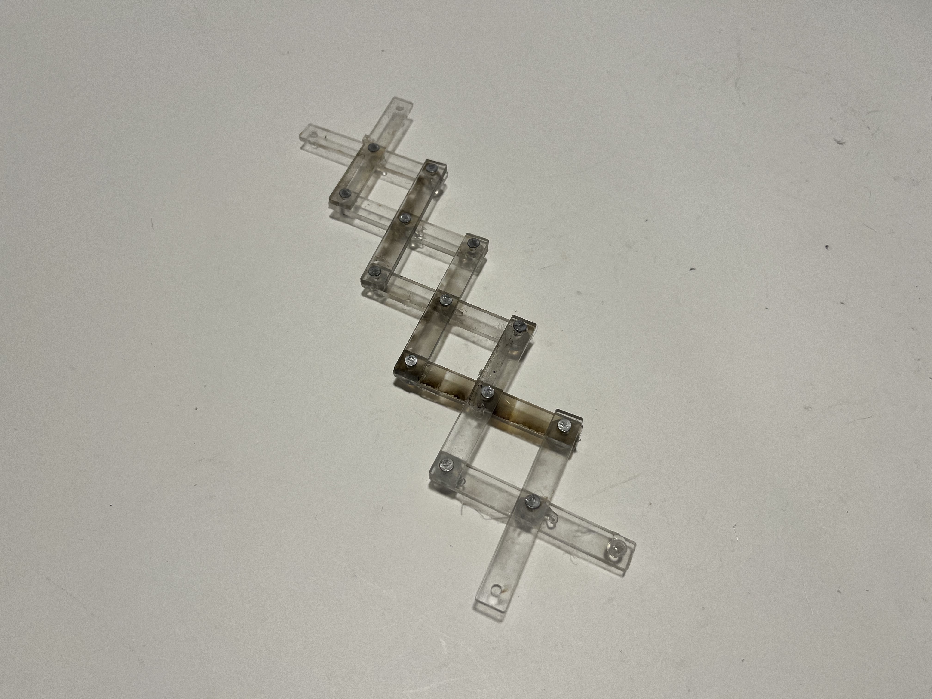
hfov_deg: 67.3
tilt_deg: -59.0
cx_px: 466
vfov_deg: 53.1
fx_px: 700
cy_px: 350
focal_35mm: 26
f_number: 1.6
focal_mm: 5.1
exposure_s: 1/311
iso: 50
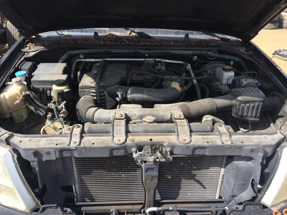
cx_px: 144
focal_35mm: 29
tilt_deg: -28.5
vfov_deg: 48.2
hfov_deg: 61.7
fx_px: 240
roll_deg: -2.3
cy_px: 108
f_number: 2.2
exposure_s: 1/838
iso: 32
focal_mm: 4.15
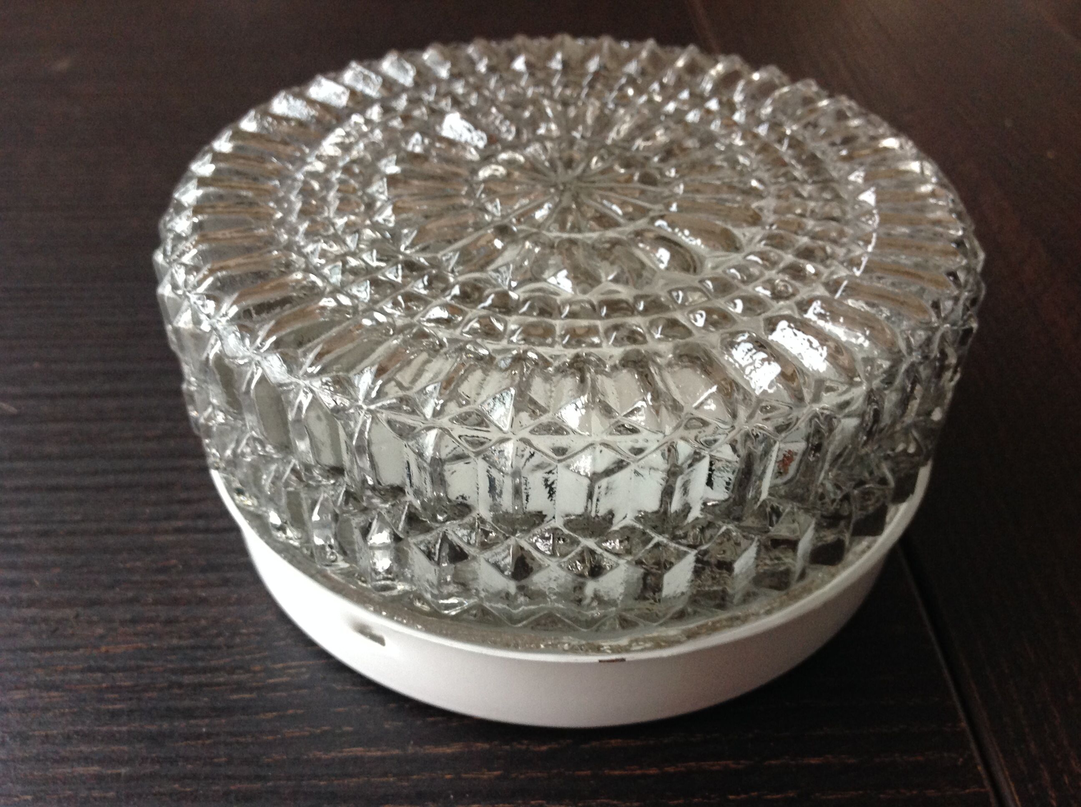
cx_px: 540
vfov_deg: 40.6
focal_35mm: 35
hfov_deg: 52.7
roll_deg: -1.0
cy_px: 404
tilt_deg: -39.9
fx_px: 1091
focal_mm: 4.28
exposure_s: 1/15
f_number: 2.4
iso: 200
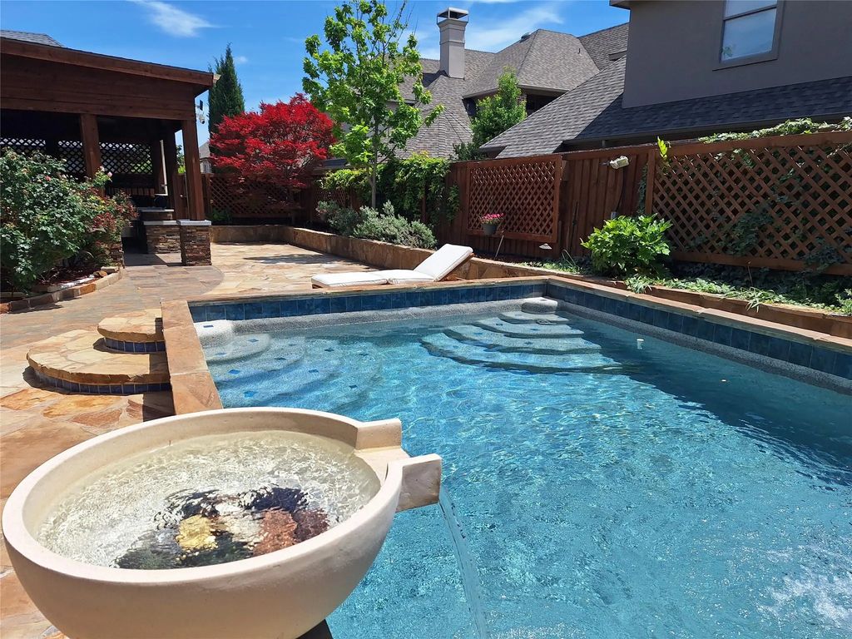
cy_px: 320
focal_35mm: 23
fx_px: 566
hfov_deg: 73.9
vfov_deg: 58.9
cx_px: 426
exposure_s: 1/3802
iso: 40
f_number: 1.8
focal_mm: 5.54
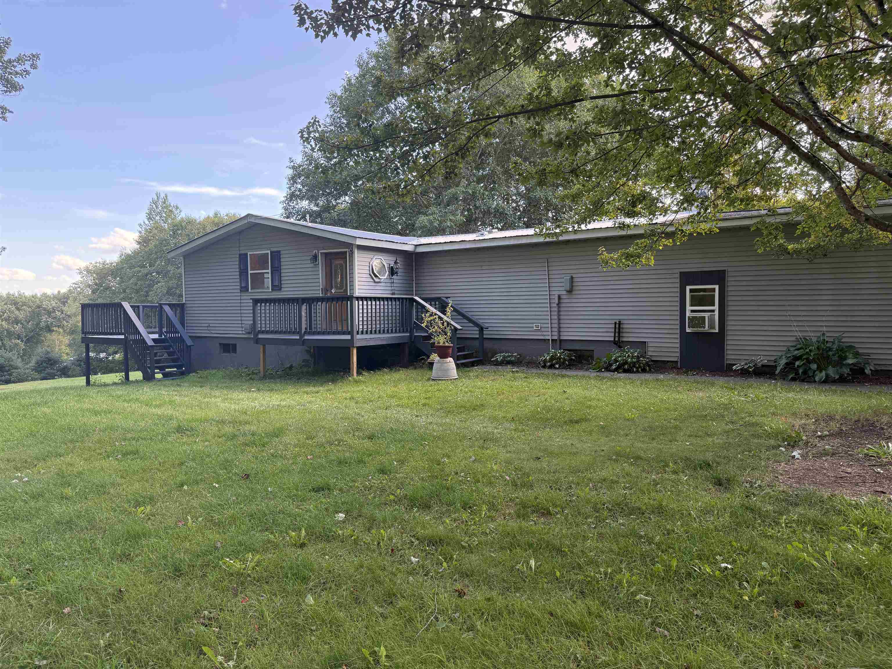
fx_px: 618
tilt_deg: -1.6
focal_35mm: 24
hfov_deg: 71.6
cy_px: 334
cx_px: 446
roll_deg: +0.3
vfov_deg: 56.8
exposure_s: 1/233
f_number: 1.78
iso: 125
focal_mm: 6.76
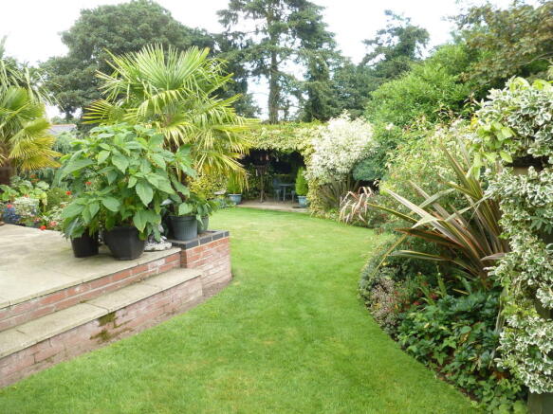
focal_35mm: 24
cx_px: 276
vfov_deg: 56.8
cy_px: 207
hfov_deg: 71.6
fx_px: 383
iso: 125
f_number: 3.3
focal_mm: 4.3
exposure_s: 1/60
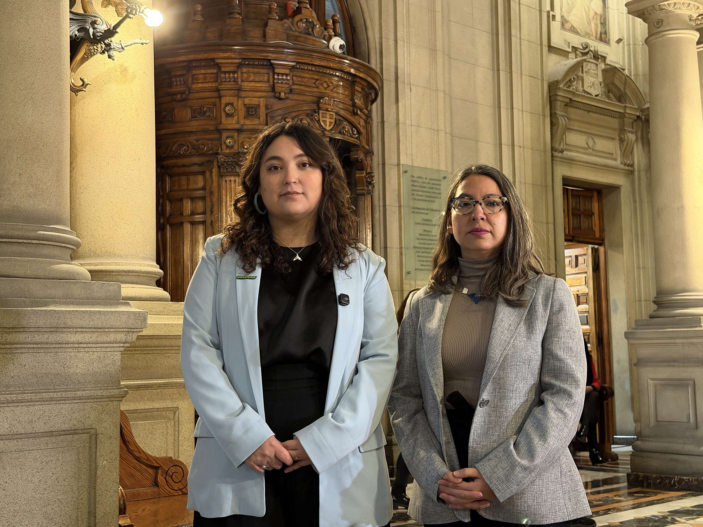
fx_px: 975
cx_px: 352
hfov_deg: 39.7
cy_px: 264
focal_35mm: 48
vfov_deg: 30.3
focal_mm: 6.76
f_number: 1.78
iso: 500
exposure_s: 1/25
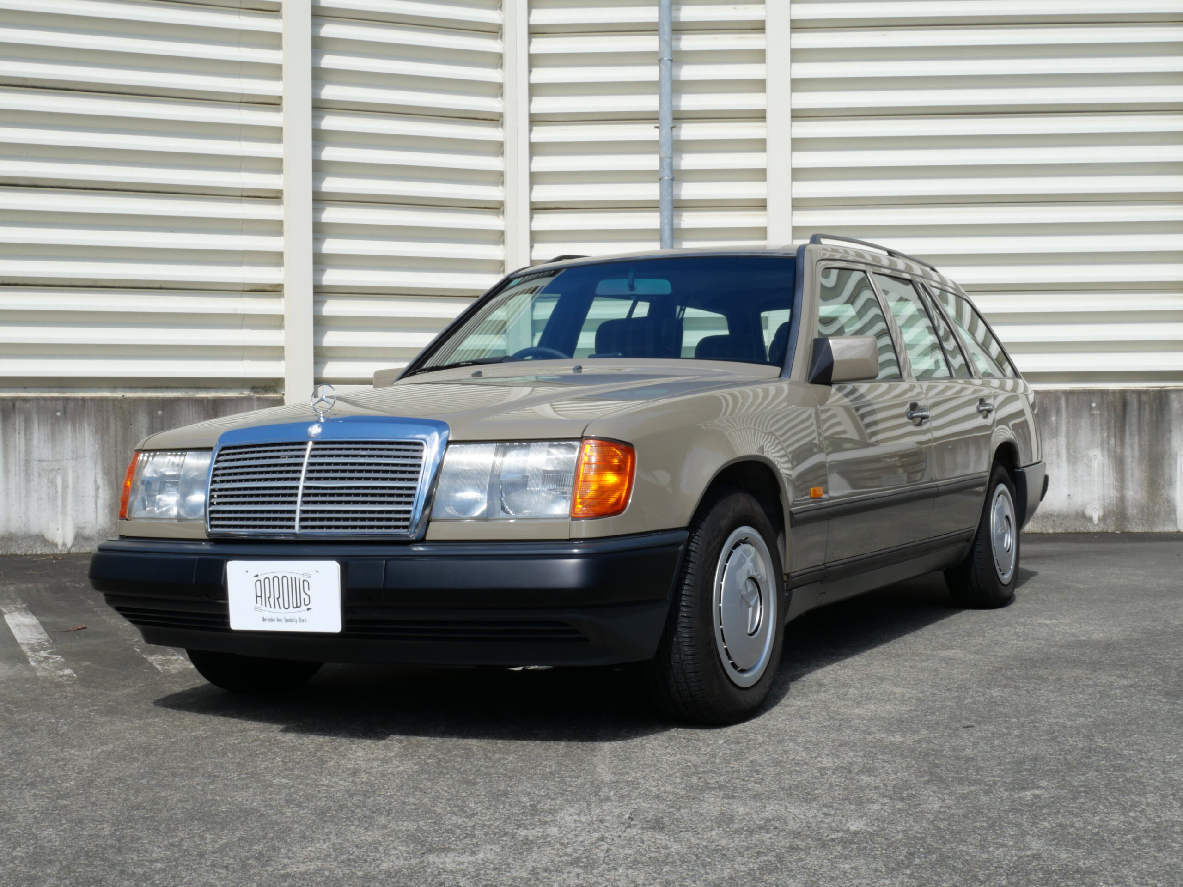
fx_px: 1572
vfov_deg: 31.5
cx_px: 592
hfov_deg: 41.2
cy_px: 444
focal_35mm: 46
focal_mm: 23
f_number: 22
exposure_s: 1/50
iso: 200
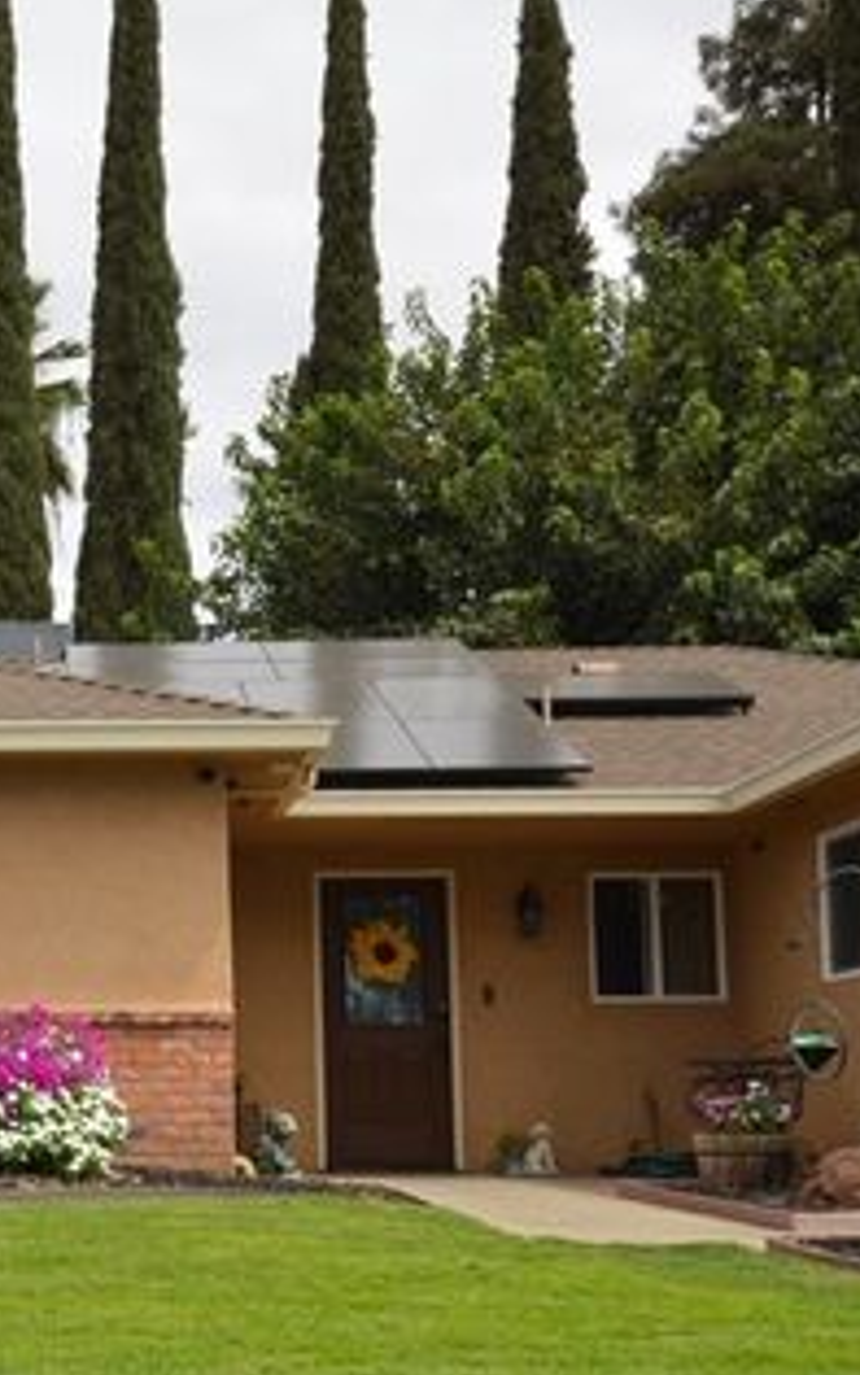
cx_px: -105
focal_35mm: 62
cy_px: 840
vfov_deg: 32.8
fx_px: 2324
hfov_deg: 20.0
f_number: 9
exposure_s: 1/200
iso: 100
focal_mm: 20
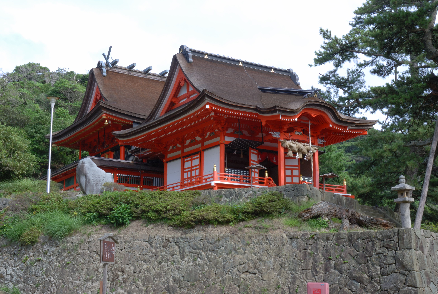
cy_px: 147
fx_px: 640
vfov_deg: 25.8
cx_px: 219
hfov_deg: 37.8
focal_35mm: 52
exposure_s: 1/13
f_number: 22
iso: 100
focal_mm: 35
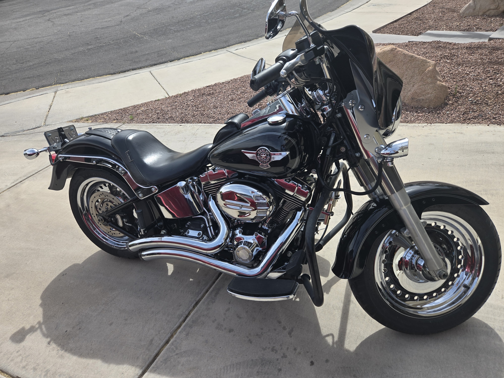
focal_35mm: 23
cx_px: 252
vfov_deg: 58.9
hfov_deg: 73.9
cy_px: 189
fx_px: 335
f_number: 1.8
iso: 64
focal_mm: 5.4
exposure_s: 1/2921
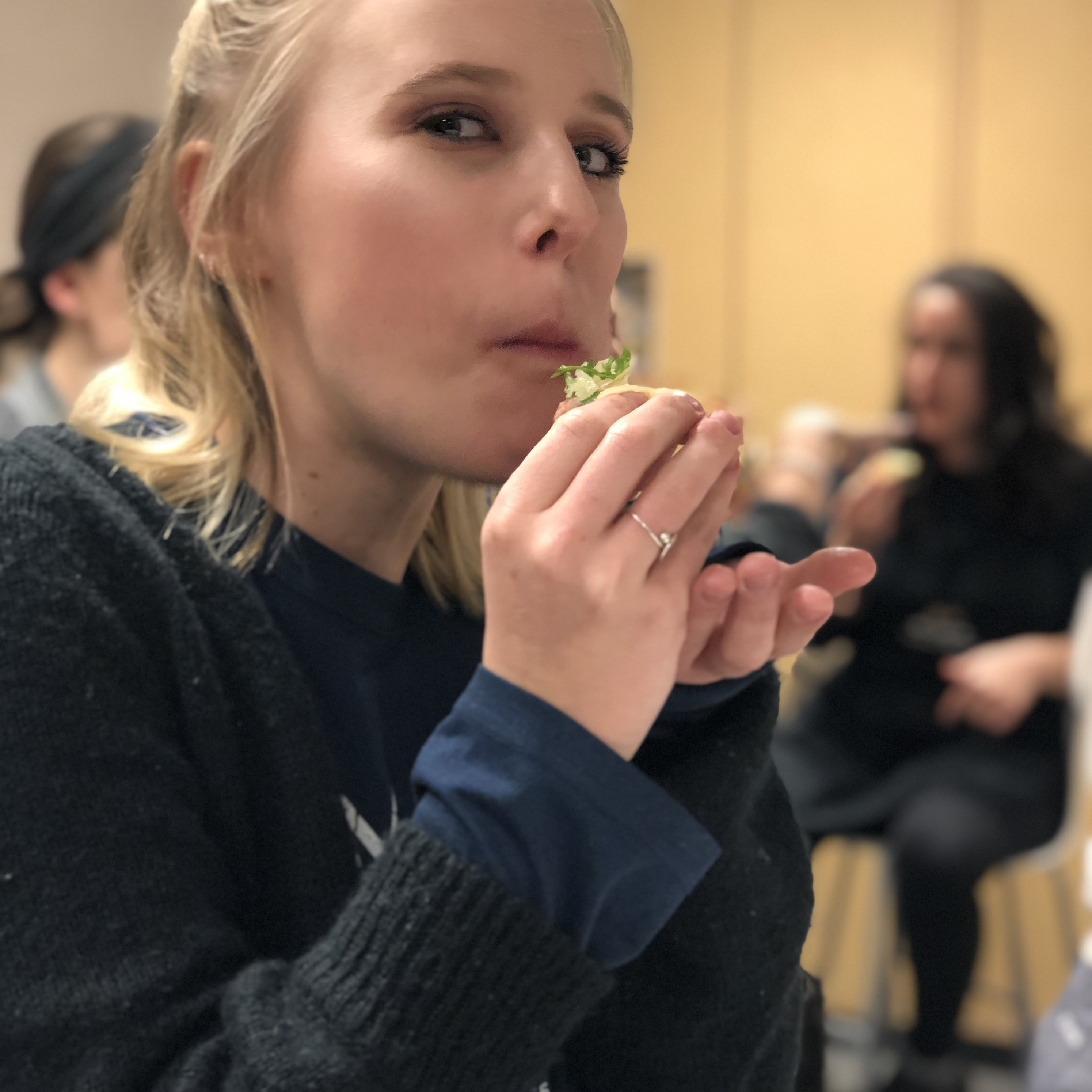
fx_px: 2213
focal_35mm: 62
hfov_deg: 27.7
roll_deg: -0.8
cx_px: 541
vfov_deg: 27.7
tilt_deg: -4.3
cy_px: 509
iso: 100
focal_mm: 6
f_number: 2.4
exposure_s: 1/30
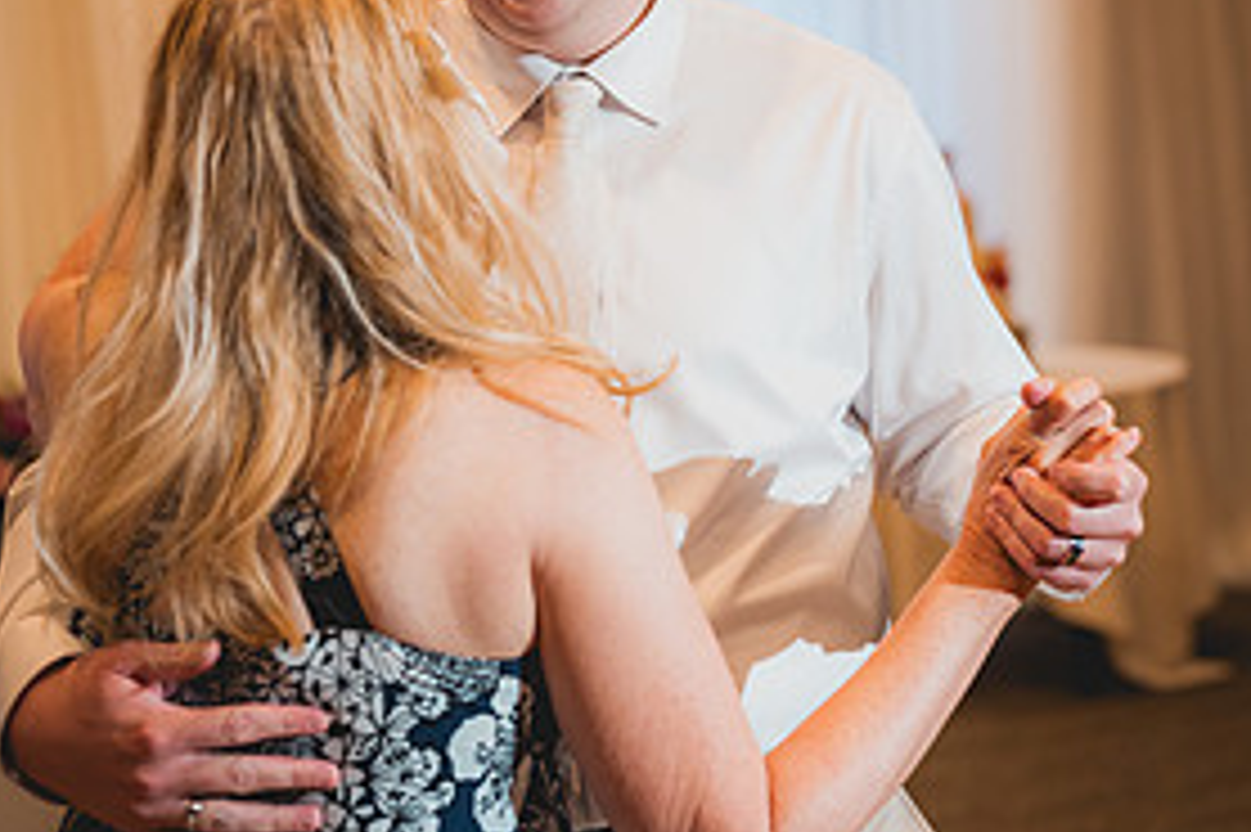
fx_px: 2813
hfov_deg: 25.1
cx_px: 644
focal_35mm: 81
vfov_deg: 16.6
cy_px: 85
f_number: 2.2
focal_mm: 50
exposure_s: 1/250
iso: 1250
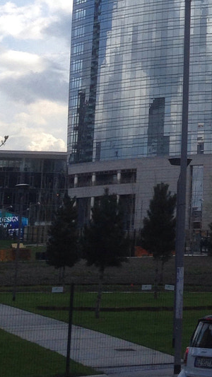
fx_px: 1079
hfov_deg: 10.8
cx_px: 318
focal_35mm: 108
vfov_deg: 18.8
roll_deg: +2.4
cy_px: -61
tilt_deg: +17.0
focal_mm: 4.12
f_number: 2.4
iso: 50
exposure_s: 1/1290
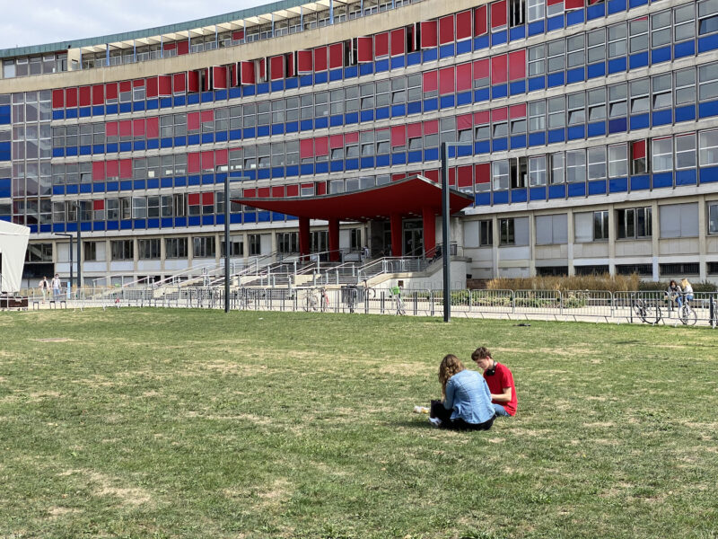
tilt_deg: +1.8
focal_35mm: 52
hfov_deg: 36.8
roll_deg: +0.2
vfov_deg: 28.0
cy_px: 270
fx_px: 1079
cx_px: 359
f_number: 2
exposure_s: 1/1370
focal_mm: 6
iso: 20
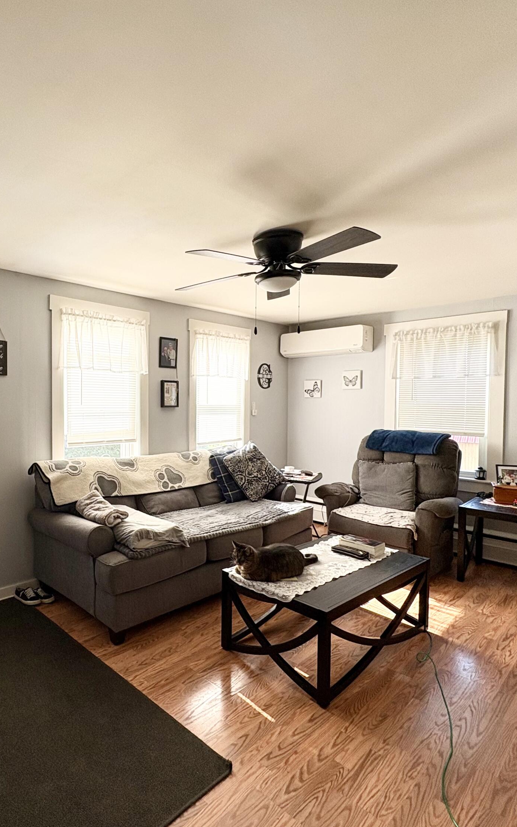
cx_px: 139
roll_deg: +0.6
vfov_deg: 85.1
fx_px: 451
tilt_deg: -1.1
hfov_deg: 57.1
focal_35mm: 20
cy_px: 417
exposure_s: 1/134
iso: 64
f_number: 2.2
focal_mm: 2.22
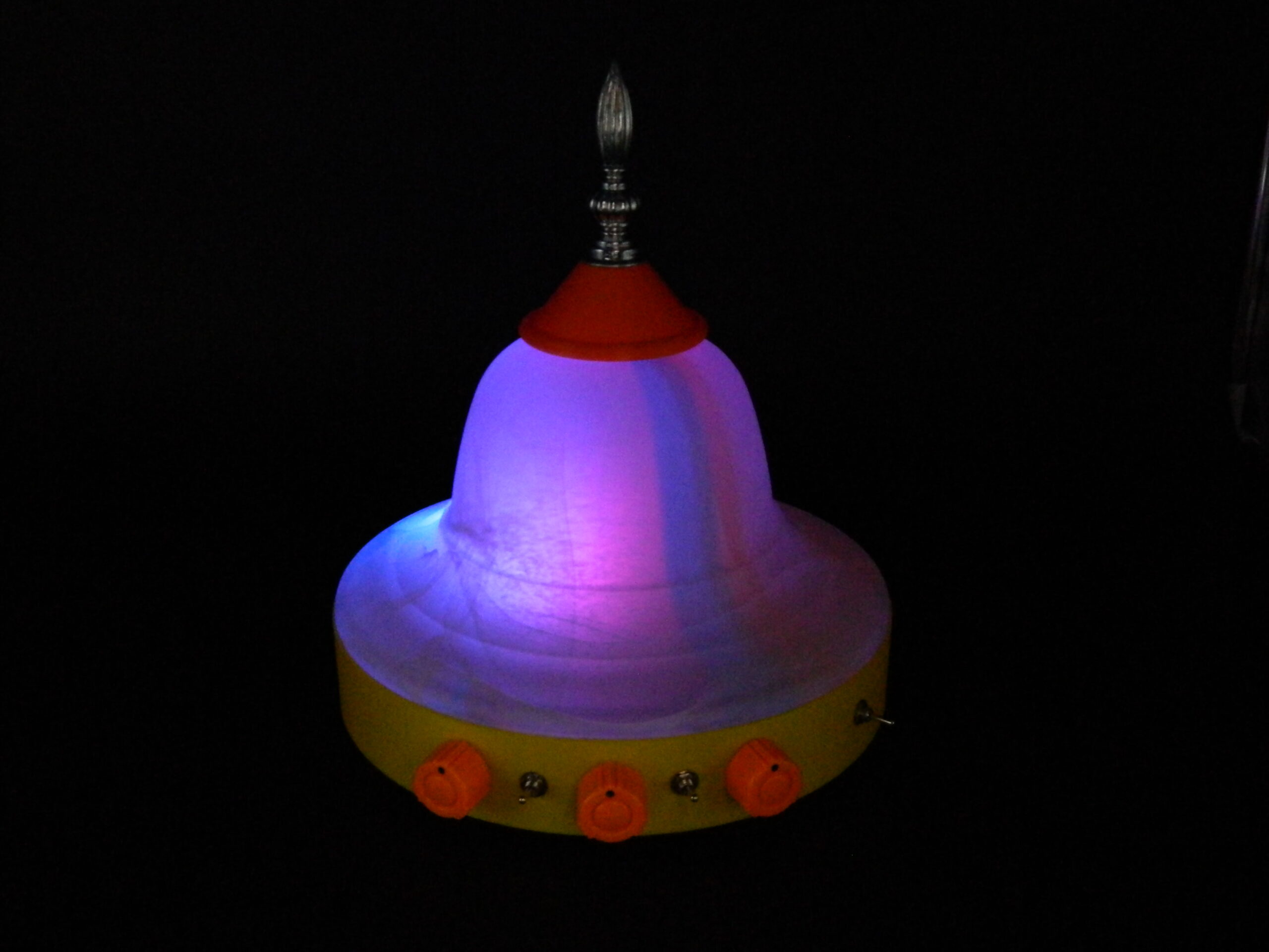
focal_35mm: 41
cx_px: 634
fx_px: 1503
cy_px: 476
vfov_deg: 35.1
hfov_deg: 45.8
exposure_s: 1/4
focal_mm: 7.3
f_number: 3.5
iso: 800
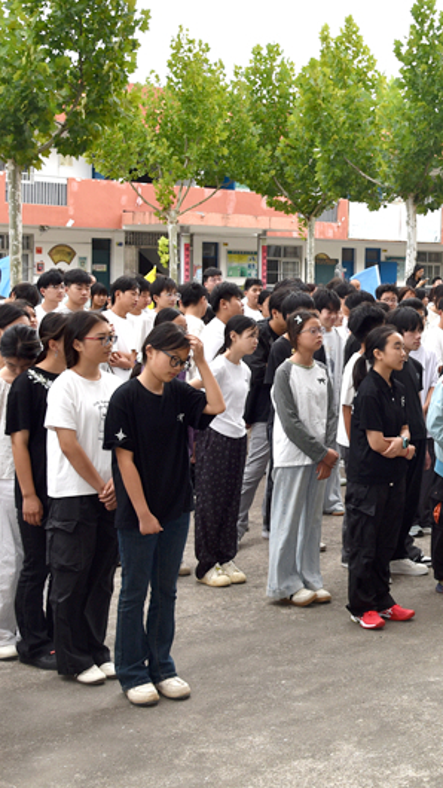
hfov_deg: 22.2
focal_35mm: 49
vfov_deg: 42.1
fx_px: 1024
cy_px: 394
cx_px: 554
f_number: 7.1
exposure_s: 1/200
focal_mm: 31
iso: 100
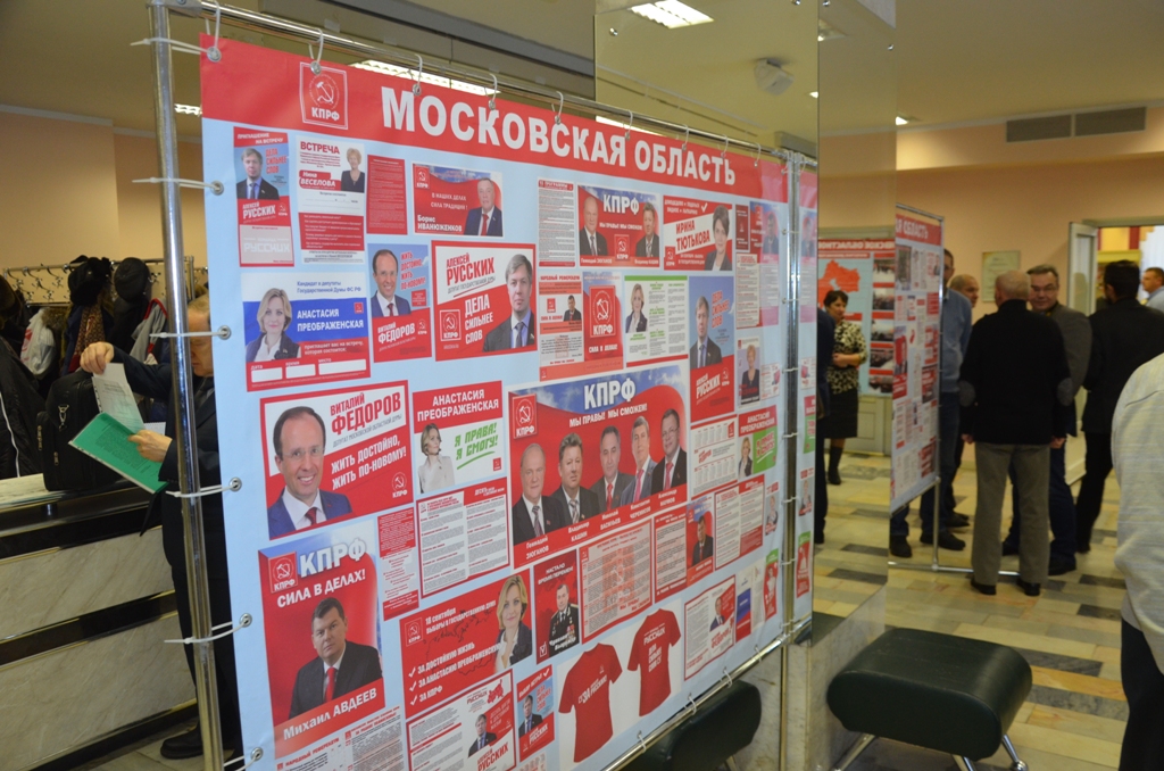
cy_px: 386
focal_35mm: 27
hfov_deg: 67.5
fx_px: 871
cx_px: 582
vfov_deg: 47.7
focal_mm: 18
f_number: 3.5
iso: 900
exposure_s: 1/60
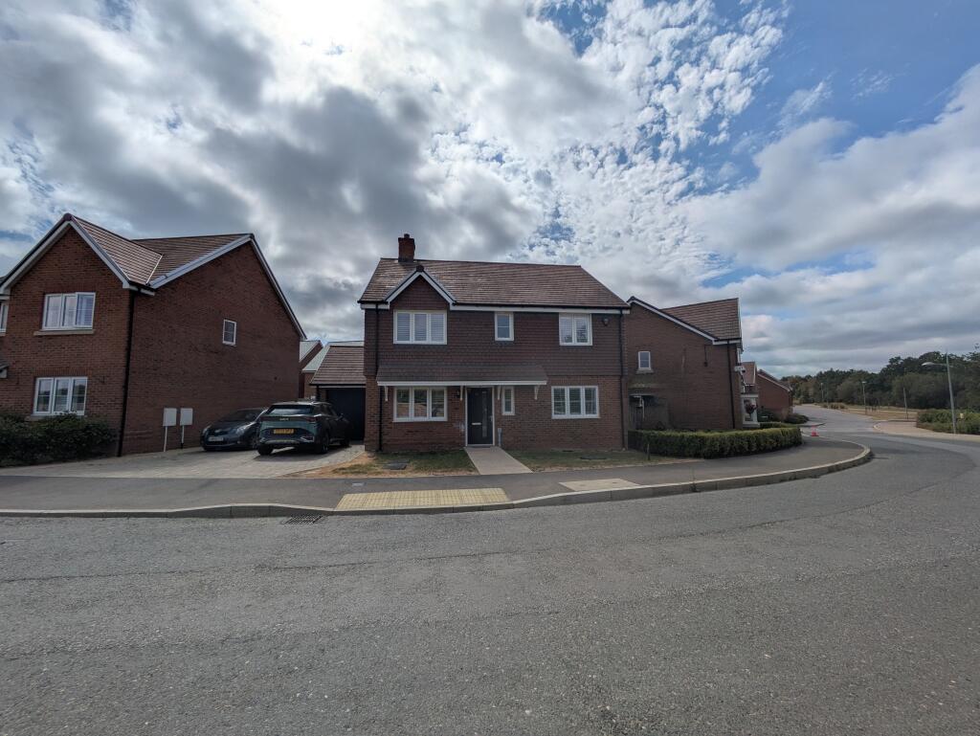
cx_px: 490
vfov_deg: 85.7
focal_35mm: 14
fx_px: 397
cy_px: 368
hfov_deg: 102.0
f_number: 2.2
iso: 52
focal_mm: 1.83
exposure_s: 1/8772
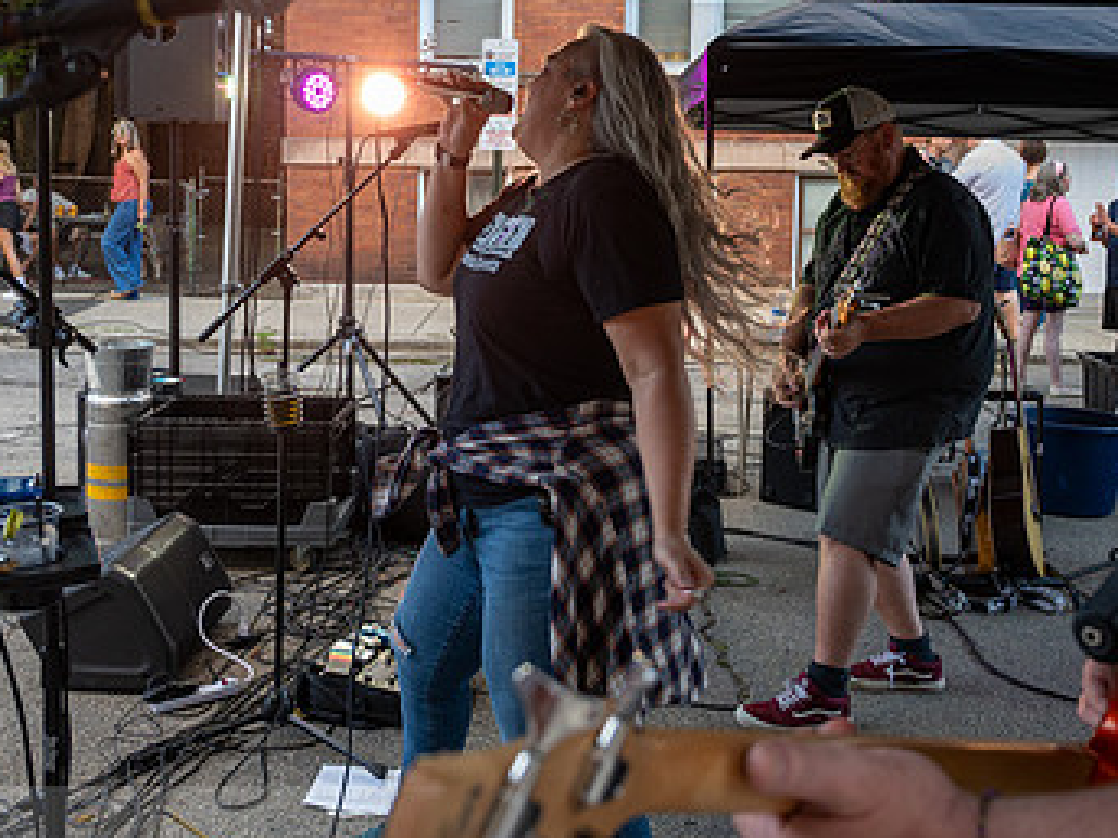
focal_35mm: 39
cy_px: 284
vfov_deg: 36.4
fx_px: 1259
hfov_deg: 47.9
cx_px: 531
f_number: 4.5
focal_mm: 24
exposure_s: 1/160
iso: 800
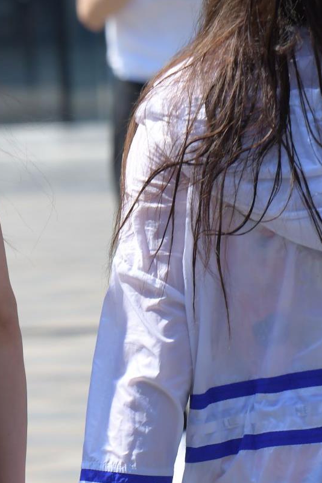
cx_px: -117
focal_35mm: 618
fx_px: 8291
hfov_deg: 2.2
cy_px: 532
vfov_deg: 3.3
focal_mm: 200
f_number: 8
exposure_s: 1/1000
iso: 640
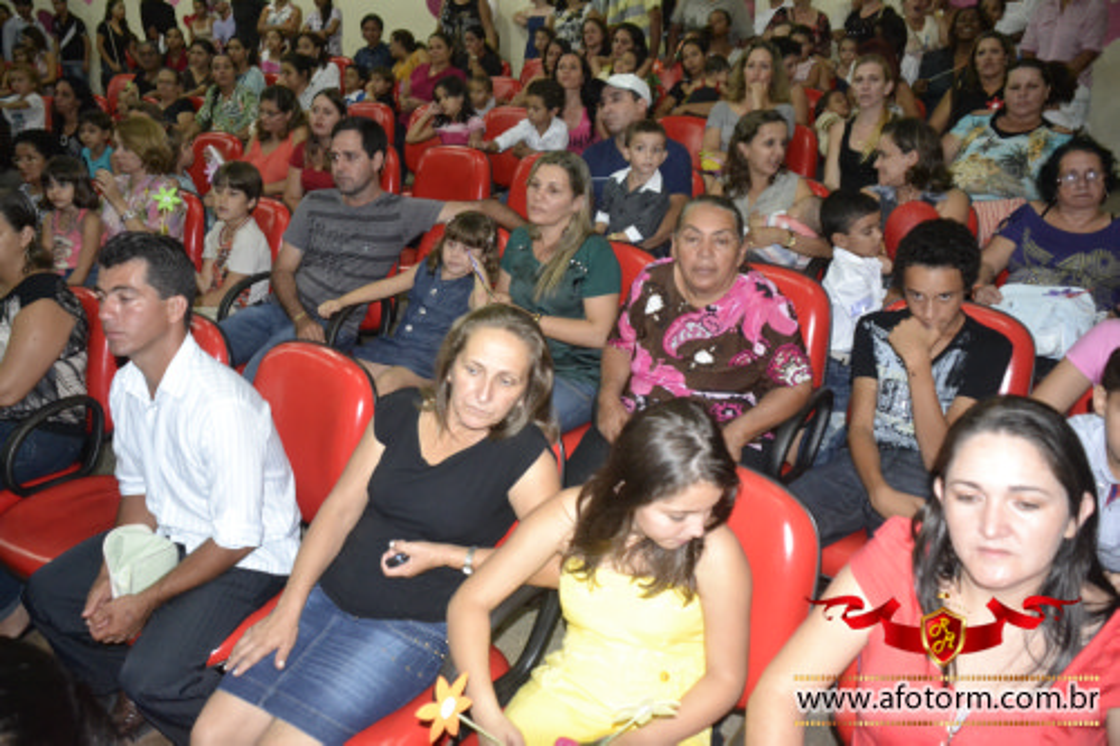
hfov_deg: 61.9
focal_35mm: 30
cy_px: 373
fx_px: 933
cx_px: 560
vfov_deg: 43.6
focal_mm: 20
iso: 3200
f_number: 3.5
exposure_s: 1/60
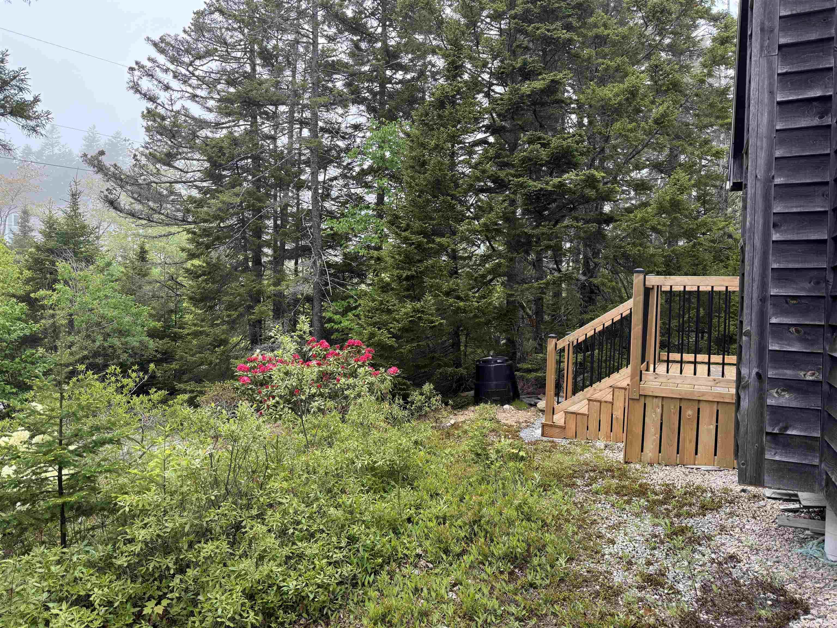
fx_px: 580
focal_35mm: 24
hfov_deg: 71.6
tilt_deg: -0.8
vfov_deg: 56.8
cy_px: 314
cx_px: 418
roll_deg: -1.5
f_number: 1.78
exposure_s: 1/931
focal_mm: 6.76
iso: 100
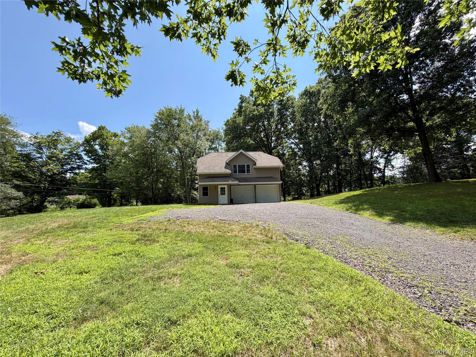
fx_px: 193
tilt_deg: +6.8
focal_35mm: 14
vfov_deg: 85.7
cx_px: 238
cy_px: 178
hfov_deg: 102.1
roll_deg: +2.7
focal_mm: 2.22
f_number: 2.2
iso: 32
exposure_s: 1/770
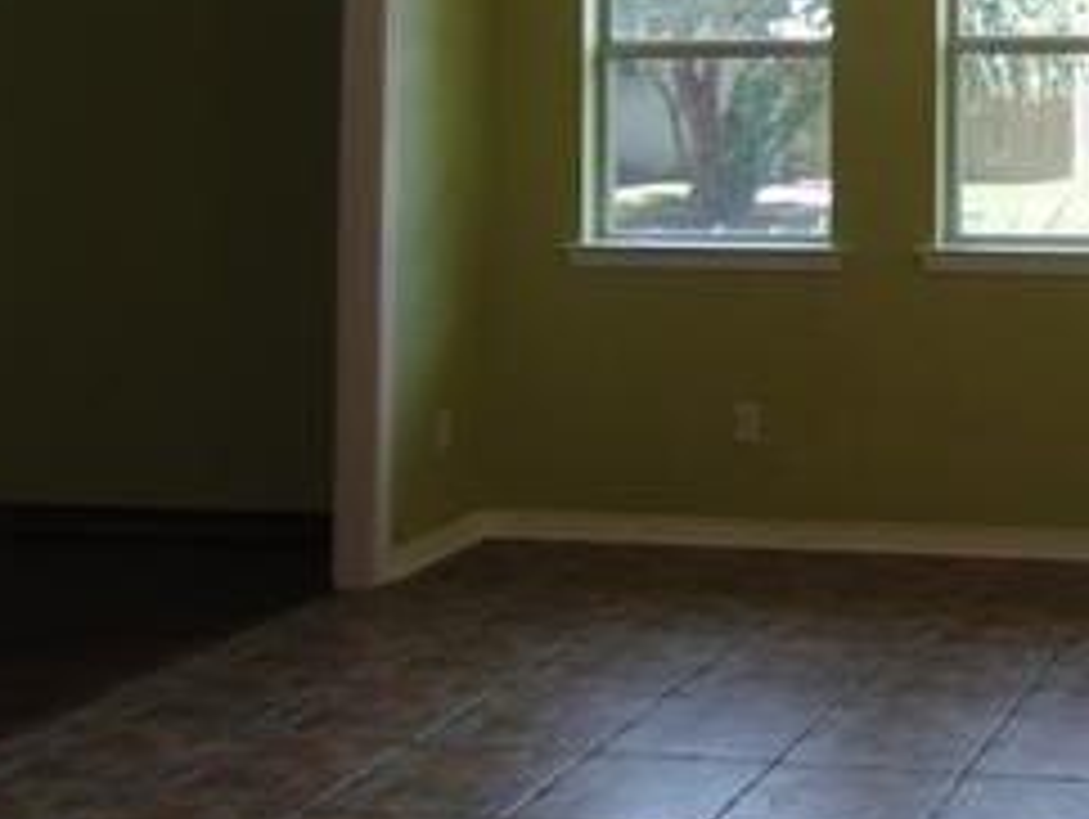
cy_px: -58
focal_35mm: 66
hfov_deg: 27.2
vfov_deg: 21.3
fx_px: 2078
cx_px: 1166
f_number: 3
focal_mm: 4.5
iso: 80
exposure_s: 1/100
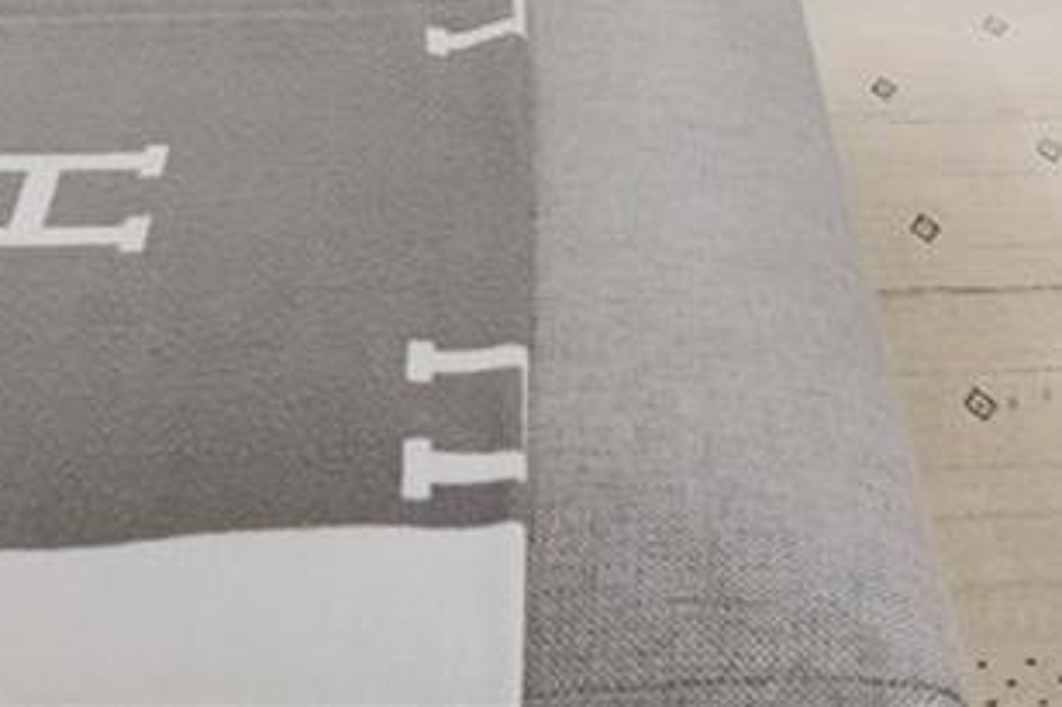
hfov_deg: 24.4
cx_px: 665
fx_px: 2447
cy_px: -1128
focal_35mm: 83
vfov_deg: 12.1
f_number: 8
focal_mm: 16
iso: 100
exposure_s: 1/2
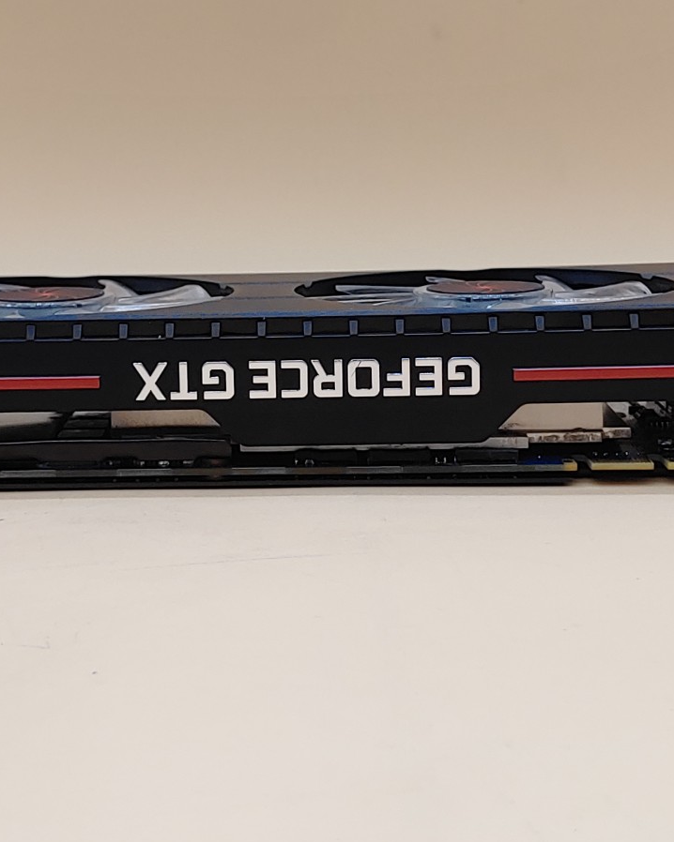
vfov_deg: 26.4
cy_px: 356
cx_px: 262
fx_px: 1796
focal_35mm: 72
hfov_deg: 21.2
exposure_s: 1/141
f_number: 1.8
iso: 50
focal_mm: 4.36
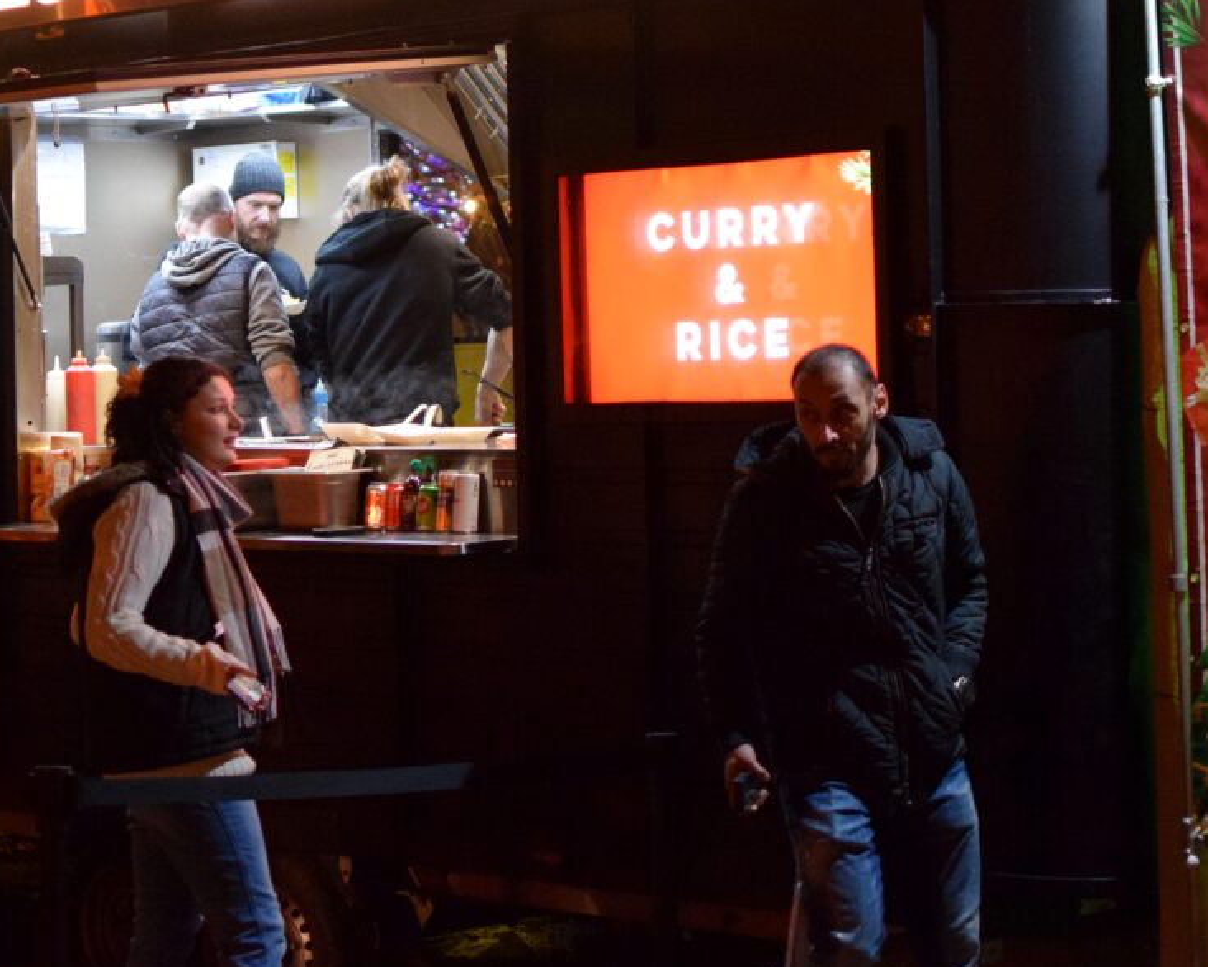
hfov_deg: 19.6
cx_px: 249
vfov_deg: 15.8
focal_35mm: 97
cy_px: 249
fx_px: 3466
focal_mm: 35
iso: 2500
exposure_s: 1/500
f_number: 2
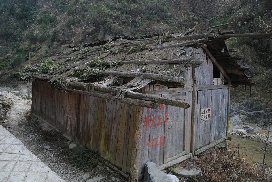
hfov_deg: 67.3
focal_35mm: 27
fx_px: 204
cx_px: 136
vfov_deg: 48.0
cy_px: 91
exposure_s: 1/160
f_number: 3.5
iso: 100
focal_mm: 18
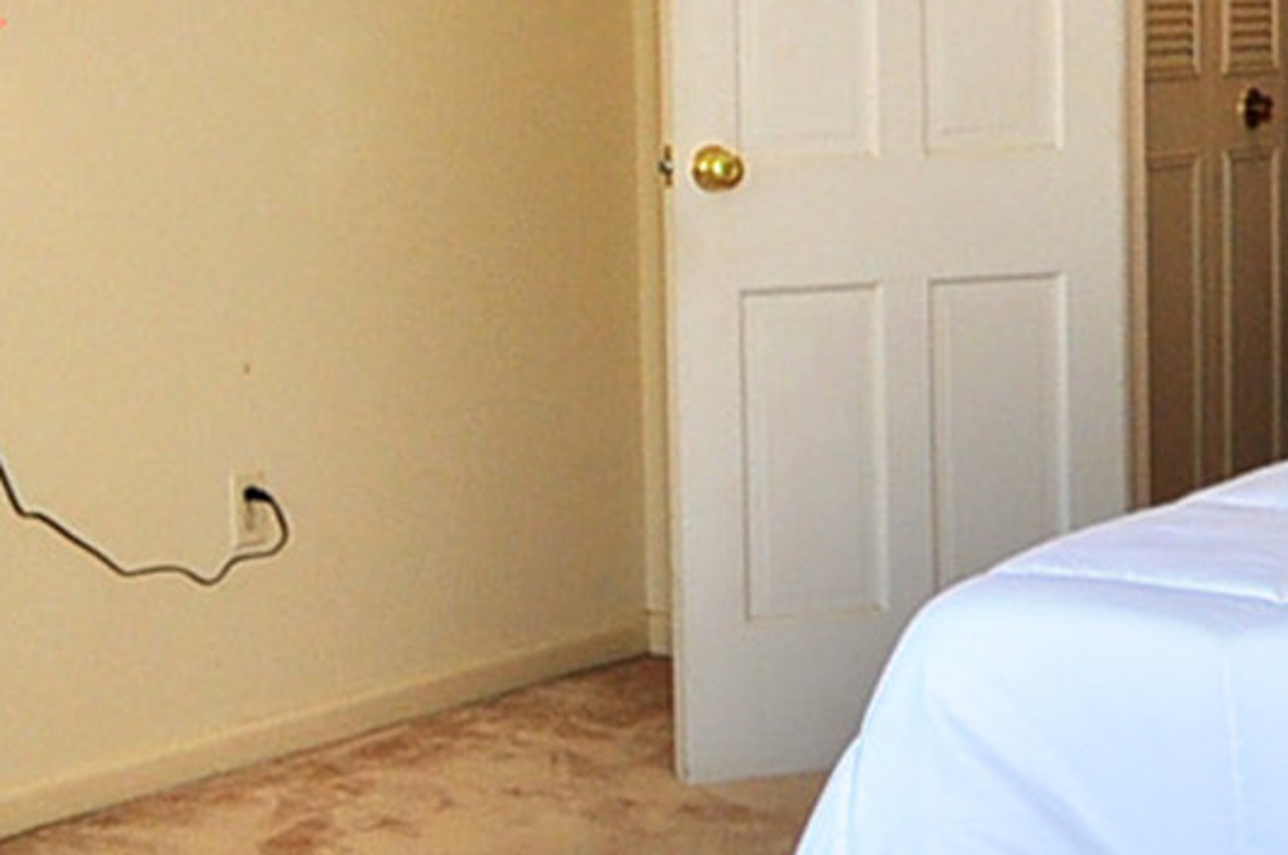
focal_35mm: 82
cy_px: 36
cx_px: 355
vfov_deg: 16.3
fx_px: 2930
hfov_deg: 24.6
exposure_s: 1/50
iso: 320
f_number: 5
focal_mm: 10
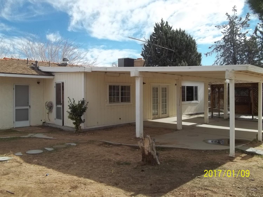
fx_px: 243
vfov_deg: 44.1
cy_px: 98
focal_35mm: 32
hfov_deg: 56.8
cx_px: 132
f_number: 8.8
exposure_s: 1/125
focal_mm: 5.7
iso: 64
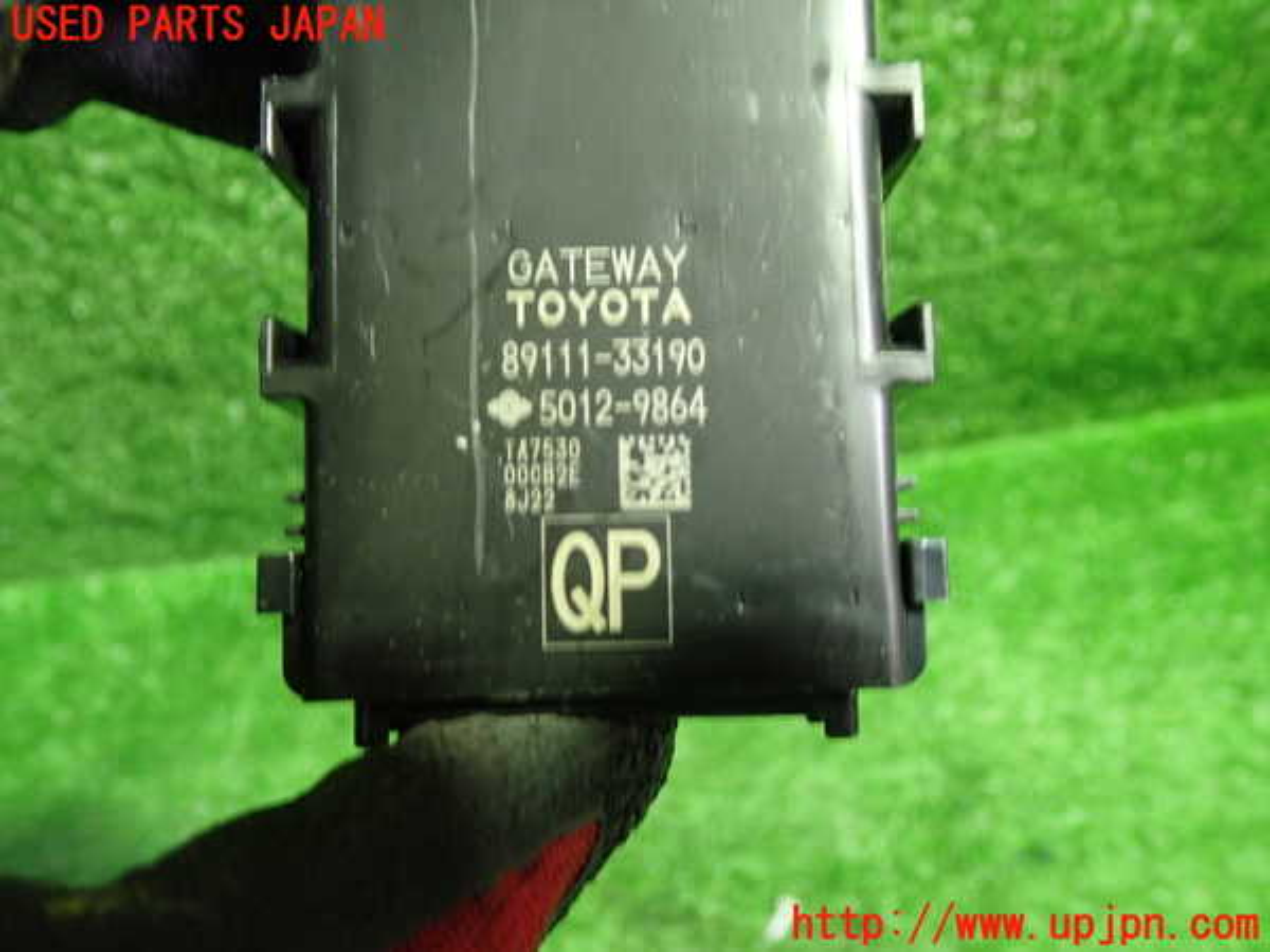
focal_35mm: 30
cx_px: 635
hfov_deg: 60.0
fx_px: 1101
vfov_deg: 46.8
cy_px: 476
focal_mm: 5.4
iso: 500
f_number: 2.3
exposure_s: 1/30
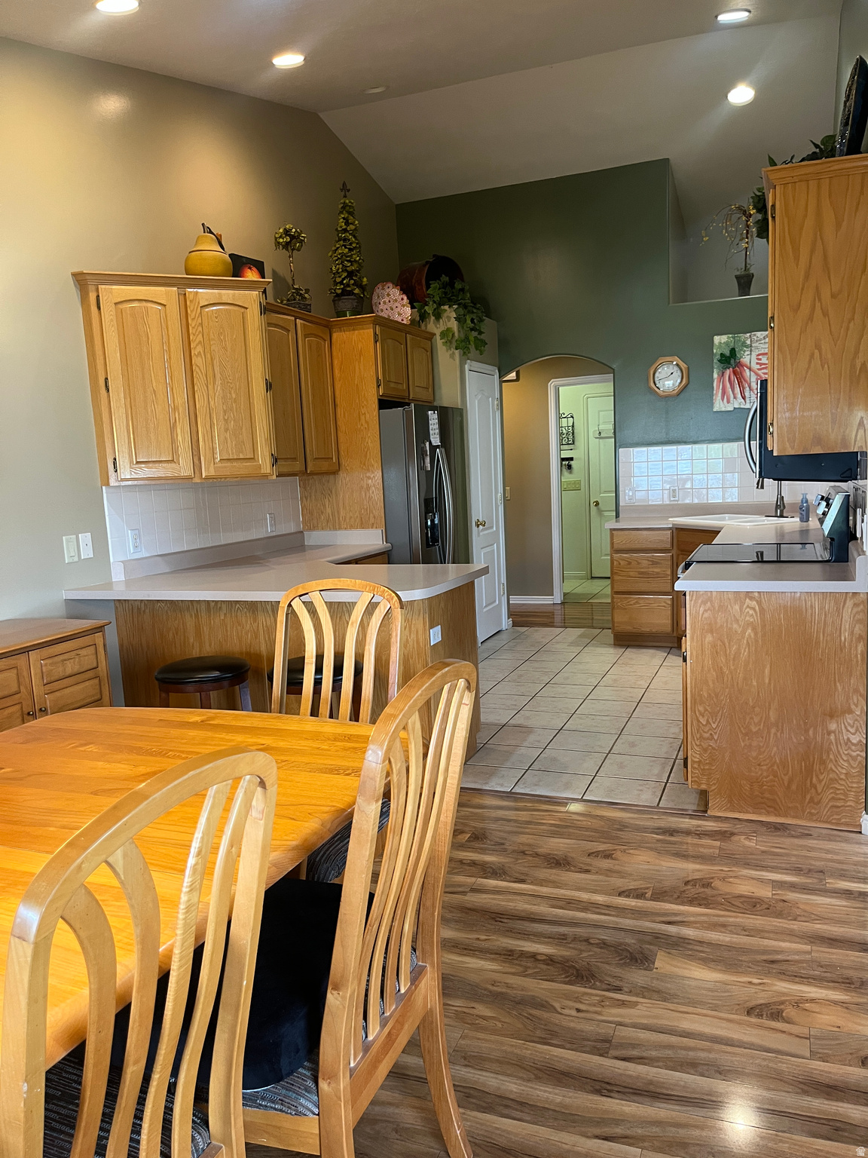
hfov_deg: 53.1
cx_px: 434
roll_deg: +2.1
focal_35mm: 26
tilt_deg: -6.2
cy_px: 579
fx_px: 869
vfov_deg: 67.3
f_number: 1.6
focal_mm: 5.1
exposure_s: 1/60
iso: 125
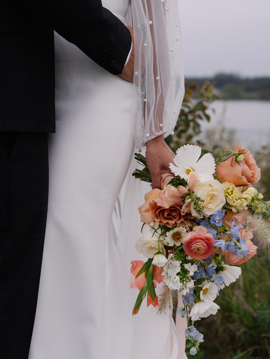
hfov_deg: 19.1
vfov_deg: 25.3
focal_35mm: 77
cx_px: 153
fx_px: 801
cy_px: 175
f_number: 4
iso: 250
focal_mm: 61
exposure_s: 1/320
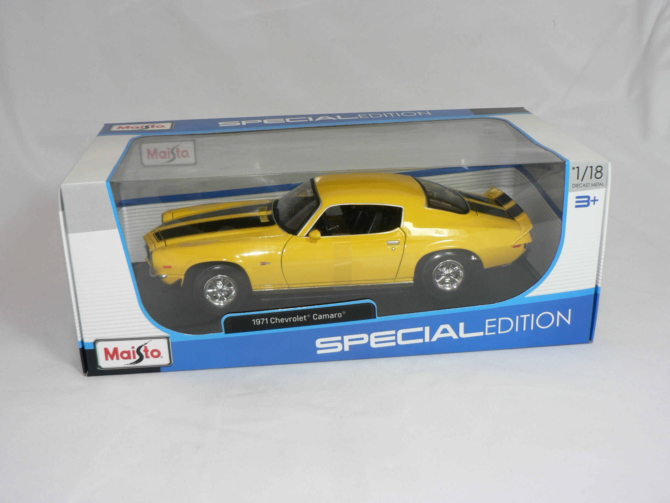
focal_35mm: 42
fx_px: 813
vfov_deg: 34.3
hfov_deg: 44.8
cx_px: 335
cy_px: 252
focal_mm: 7
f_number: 2.8
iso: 80
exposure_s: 1/60
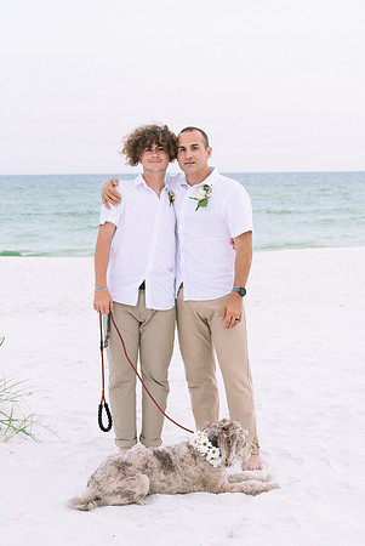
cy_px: 273
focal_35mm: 78
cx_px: 182
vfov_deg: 26.0
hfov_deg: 17.5
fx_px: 1183
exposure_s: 1/800
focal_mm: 78
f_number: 6.3
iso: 2500
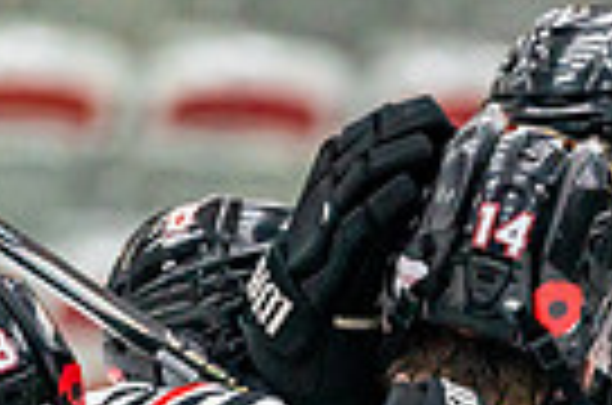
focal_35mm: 830
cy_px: 682
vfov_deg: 1.6
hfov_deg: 2.5
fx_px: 14077
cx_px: 374
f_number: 2.8
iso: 3200
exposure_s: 1/1250
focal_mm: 194
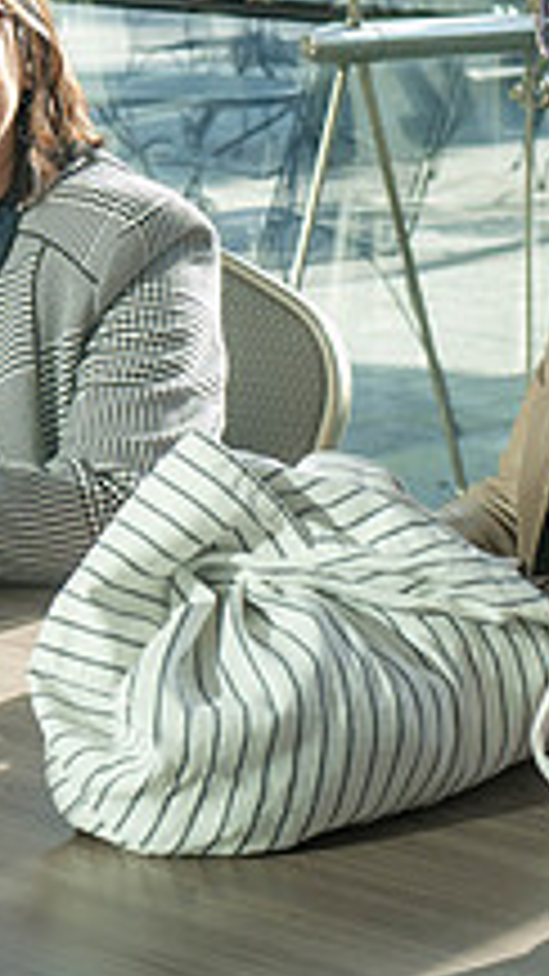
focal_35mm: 124
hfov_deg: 9.8
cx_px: 179
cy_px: 436
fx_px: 3210
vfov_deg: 17.3
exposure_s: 1/250
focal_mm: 35
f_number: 4
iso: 320
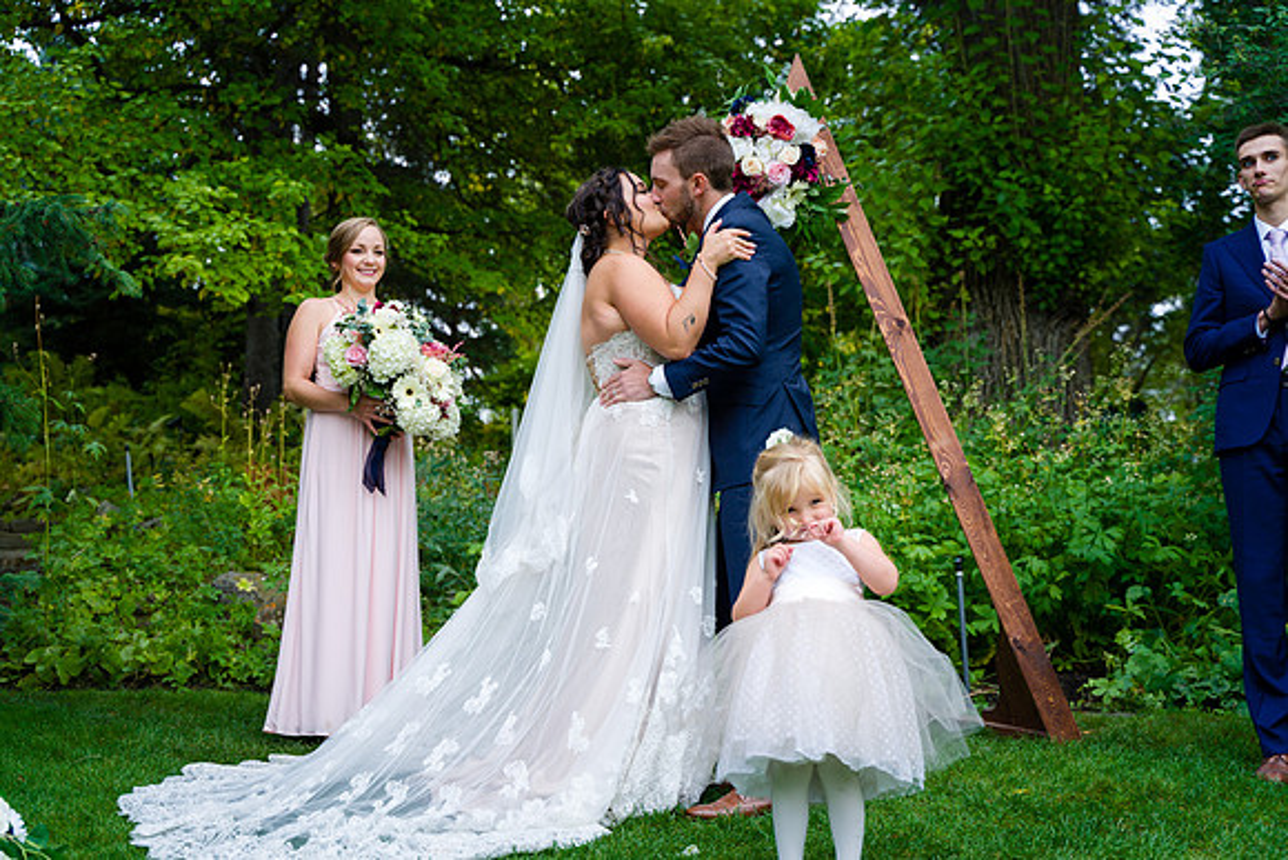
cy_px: 430
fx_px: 1825
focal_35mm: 51
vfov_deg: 26.5
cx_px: 644
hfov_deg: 38.9
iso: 200
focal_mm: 51
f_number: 3.5
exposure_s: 1/125
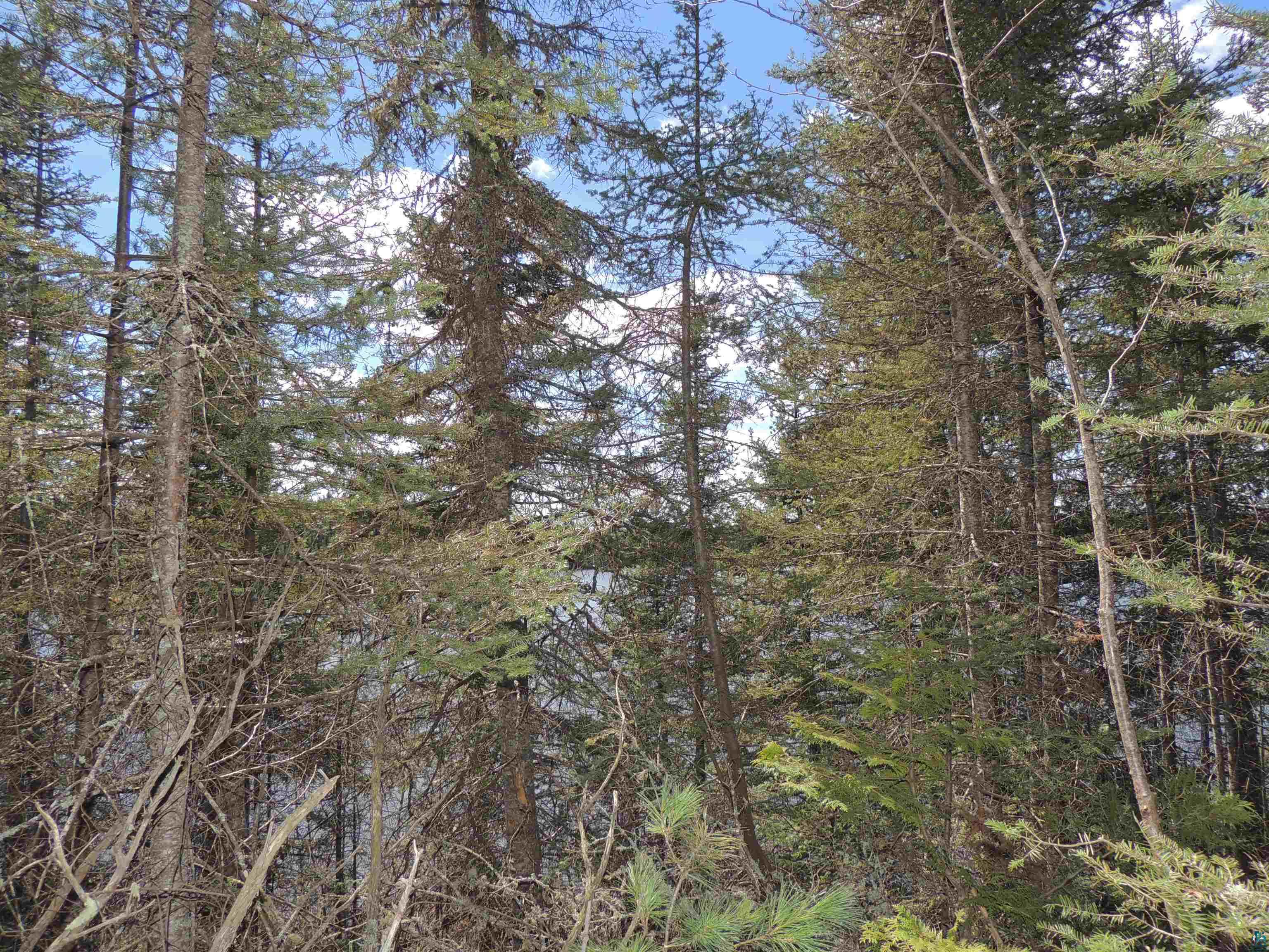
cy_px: 476
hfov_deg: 71.6
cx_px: 634
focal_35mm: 24
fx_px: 880
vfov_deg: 56.8
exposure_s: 1/800
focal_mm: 4.3
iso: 100
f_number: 3
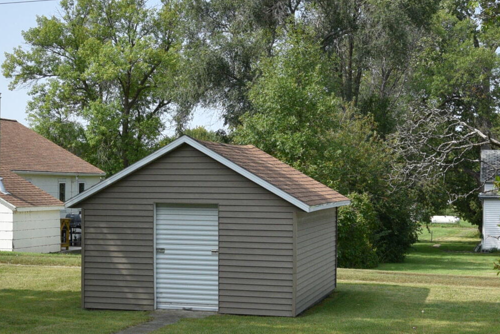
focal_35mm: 72
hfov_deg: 27.9
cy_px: 227
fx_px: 1000
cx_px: 168
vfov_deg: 18.9
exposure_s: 1/800
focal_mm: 24
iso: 1000
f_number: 14
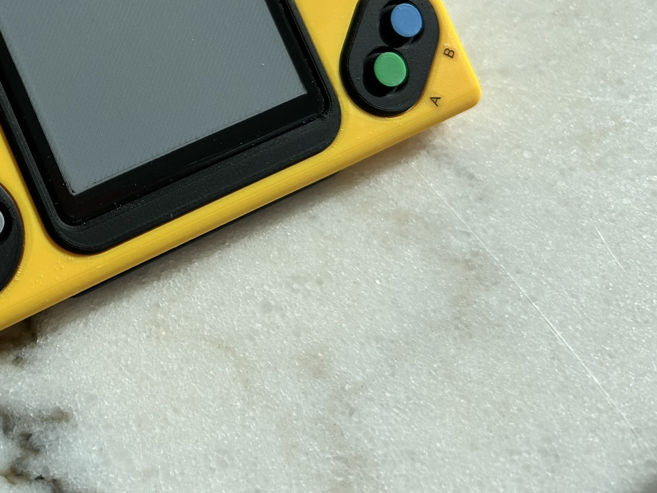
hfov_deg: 38.3
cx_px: 95
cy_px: 115
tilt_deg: -56.6
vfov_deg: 30.3
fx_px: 892
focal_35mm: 47
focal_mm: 5.7
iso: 50
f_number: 1.5
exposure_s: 1/3968
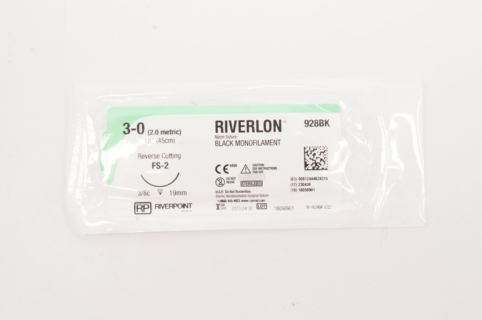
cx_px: 241
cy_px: 160
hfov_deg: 28.1
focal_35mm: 72
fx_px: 963
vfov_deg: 18.9
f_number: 16
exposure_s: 1/15
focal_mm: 48
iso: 800
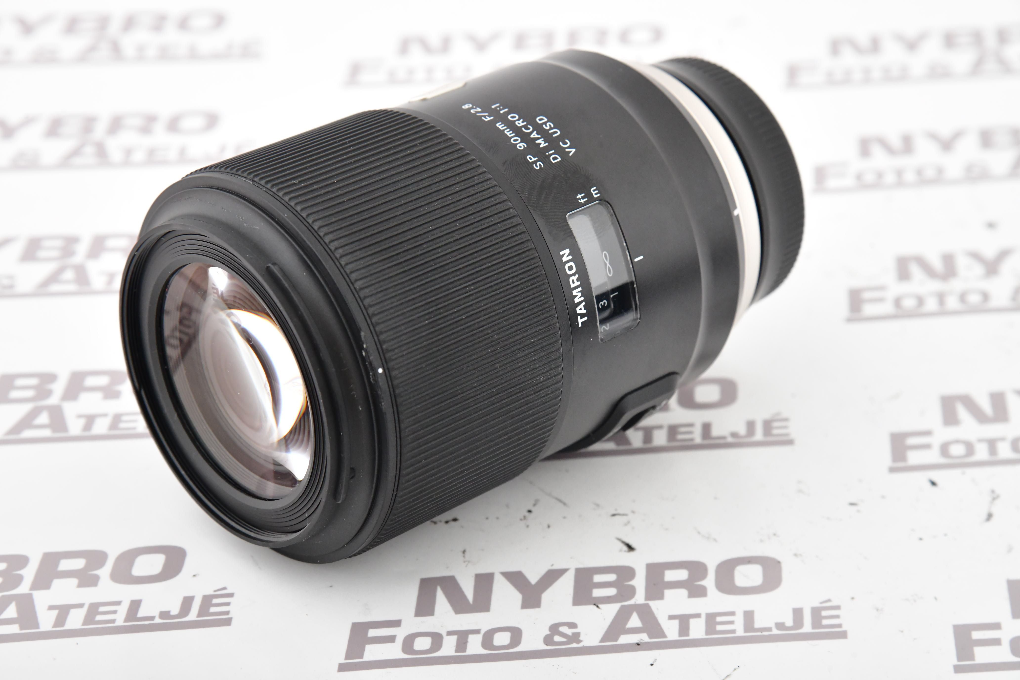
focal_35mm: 120
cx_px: 510
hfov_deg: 17.1
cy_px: 340
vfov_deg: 11.4
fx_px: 3400
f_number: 11
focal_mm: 120
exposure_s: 1/200
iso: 2500
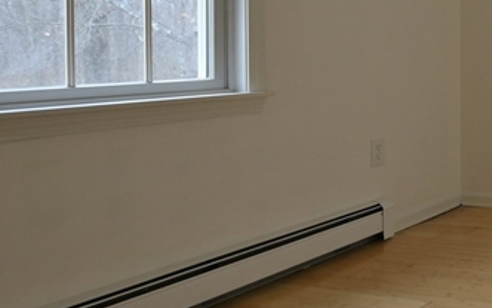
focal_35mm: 44
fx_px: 590
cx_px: 704
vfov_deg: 28.5
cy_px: 53
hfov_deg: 30.3
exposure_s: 1/60
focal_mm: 14
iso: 500
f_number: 6.3
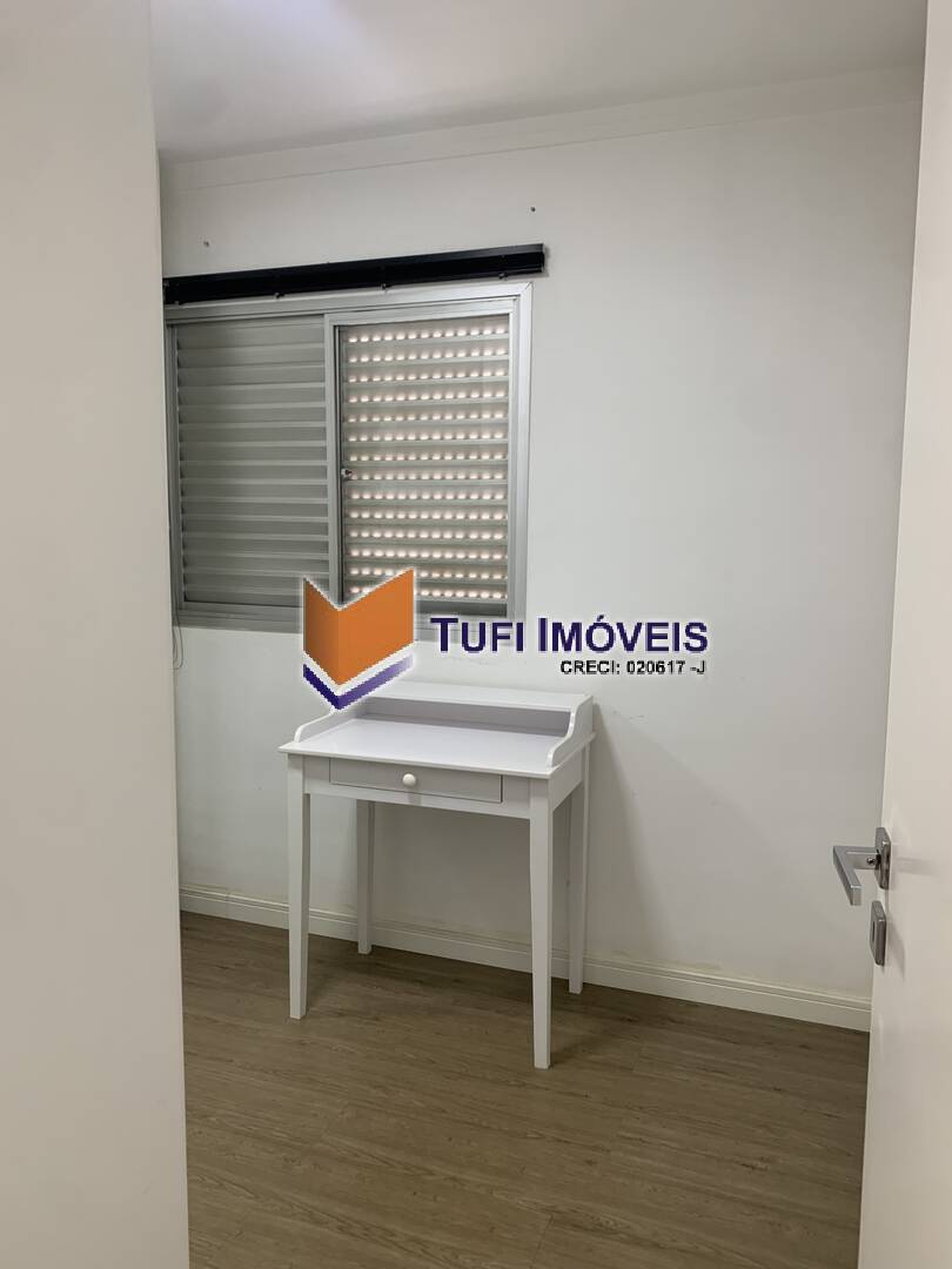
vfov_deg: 67.3
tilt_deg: -5.8
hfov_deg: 53.1
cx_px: 476
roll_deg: +0.1
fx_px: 953
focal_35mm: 26
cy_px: 634
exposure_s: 1/60
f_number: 1.8
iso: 80
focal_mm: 4.25
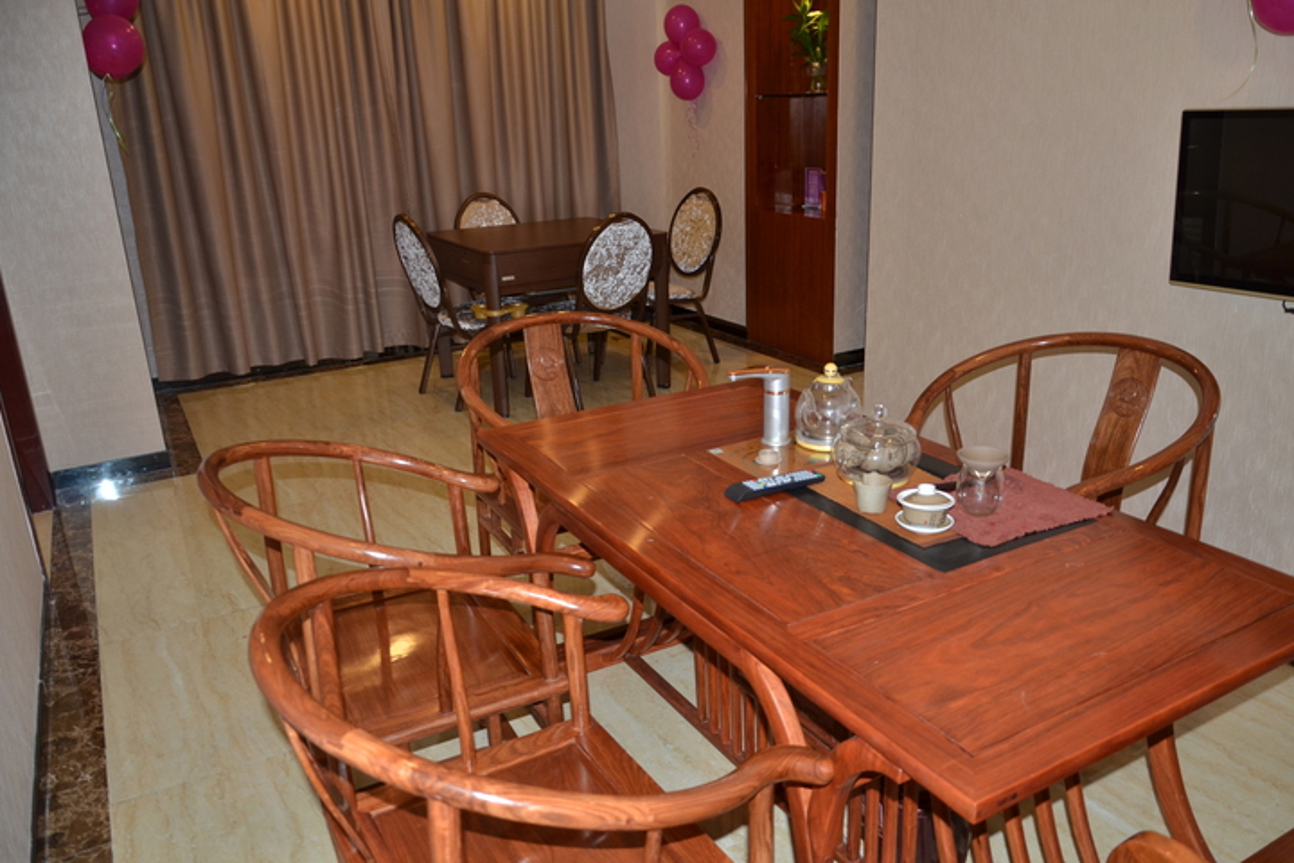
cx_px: 647
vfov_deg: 47.9
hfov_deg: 67.4
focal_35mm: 27
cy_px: 432
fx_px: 970
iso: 250
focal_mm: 18
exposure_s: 1/80
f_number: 3.5
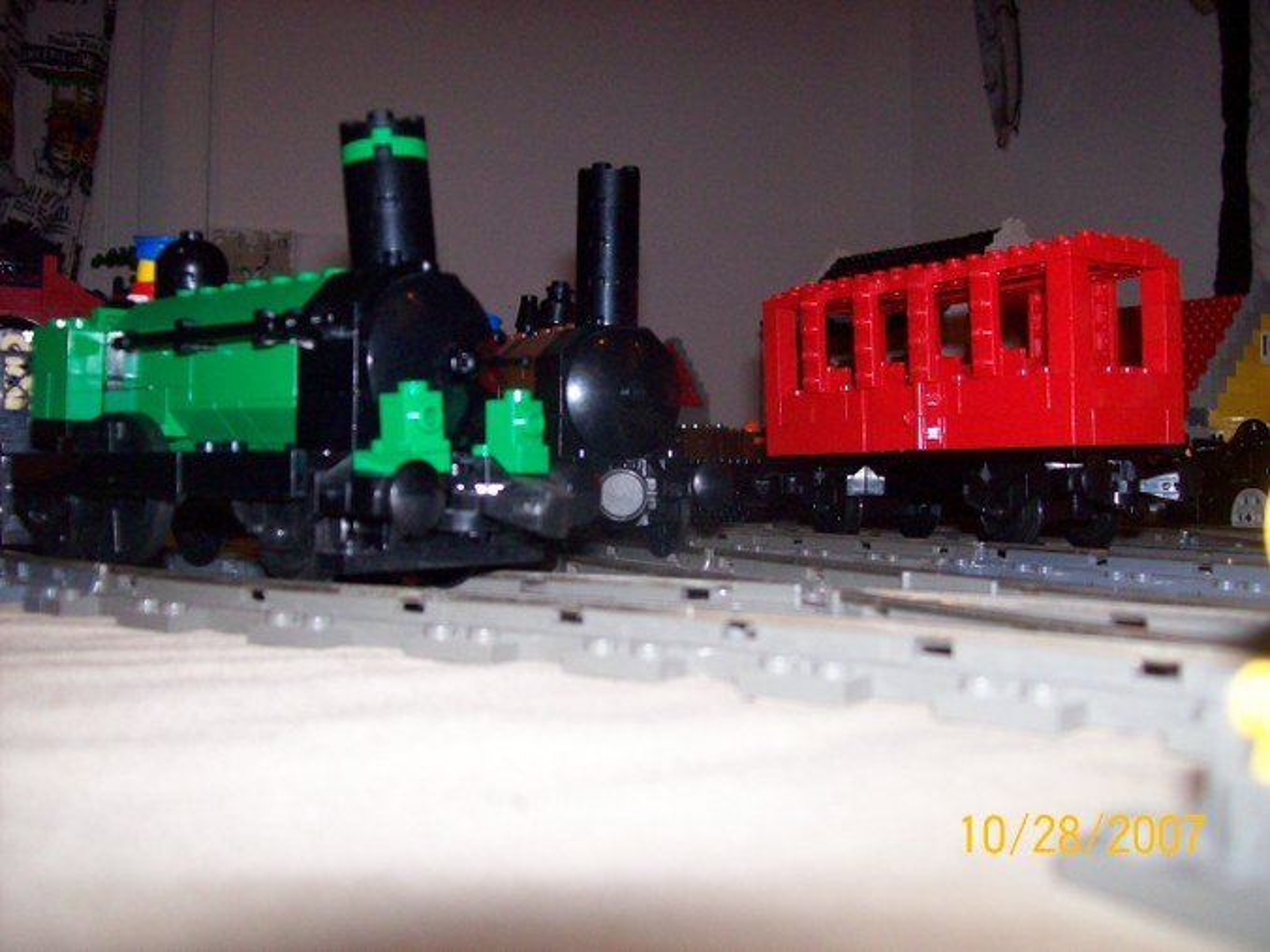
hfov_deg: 51.4
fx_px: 1321
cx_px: 635
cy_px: 476
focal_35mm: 36
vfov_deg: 39.7
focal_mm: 6
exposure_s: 1/64
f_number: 2.7
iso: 140
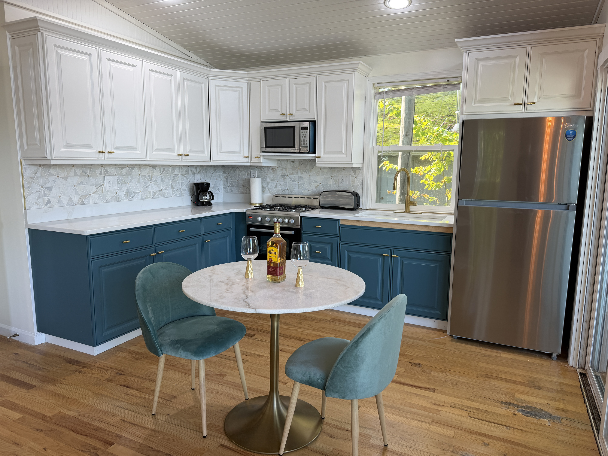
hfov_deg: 71.6
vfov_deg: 56.8
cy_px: 228
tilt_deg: -8.5
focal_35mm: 24
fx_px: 422
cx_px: 304
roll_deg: -0.1
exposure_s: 1/120
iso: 64
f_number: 1.78
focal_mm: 6.76
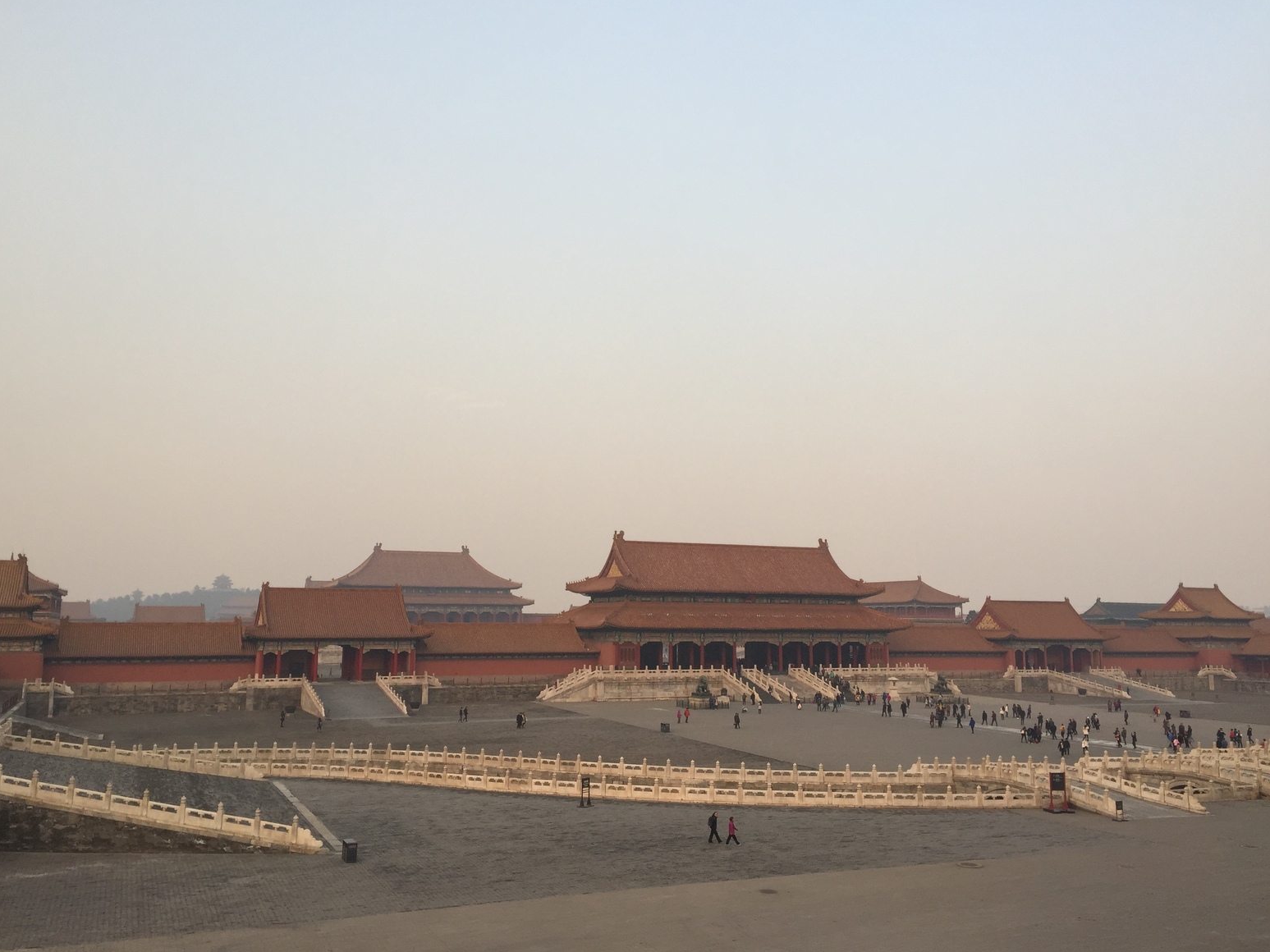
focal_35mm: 30
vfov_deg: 46.8
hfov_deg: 60.0
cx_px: 614
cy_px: 487
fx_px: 1101
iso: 32
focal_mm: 4.15
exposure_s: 1/573
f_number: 2.2
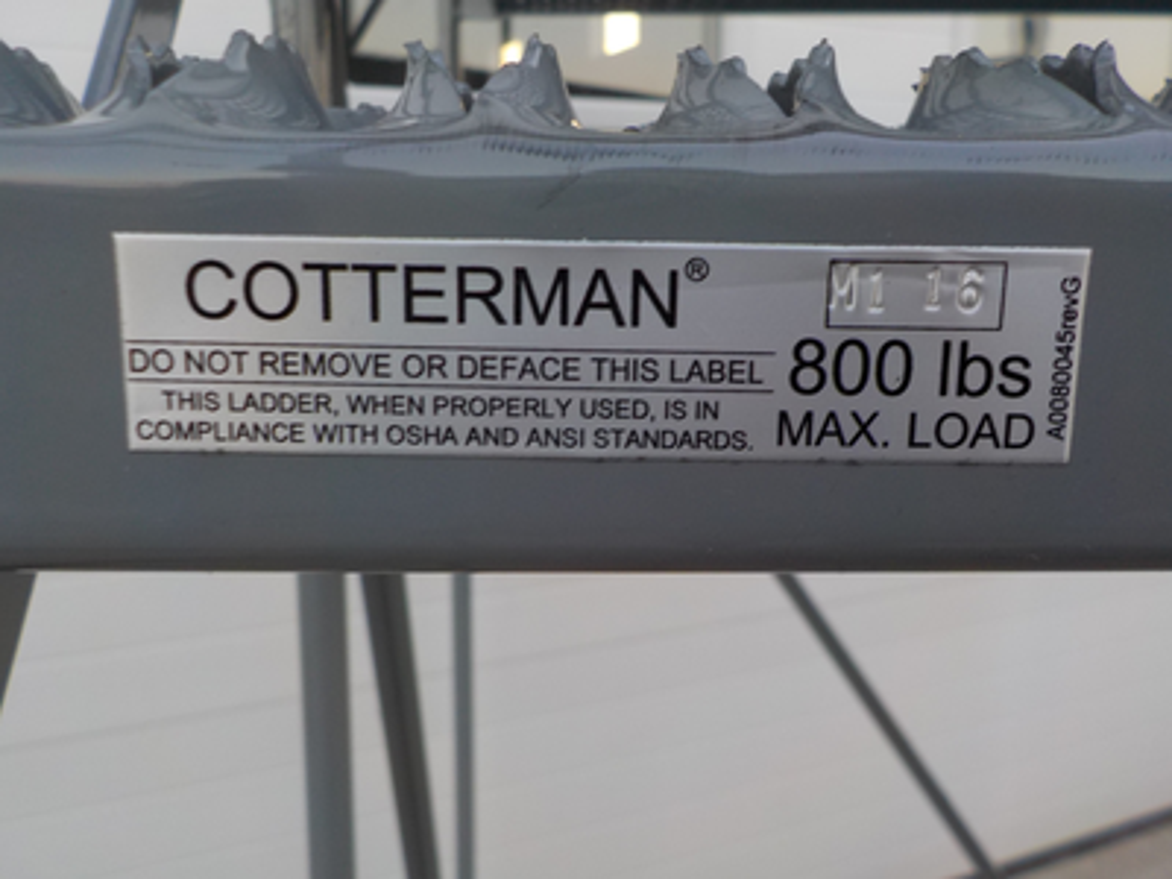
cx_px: 586
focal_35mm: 30
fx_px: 1016
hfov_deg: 60.0
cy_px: 440
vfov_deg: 46.8
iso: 125
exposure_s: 1/60
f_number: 3.3
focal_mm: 4.1
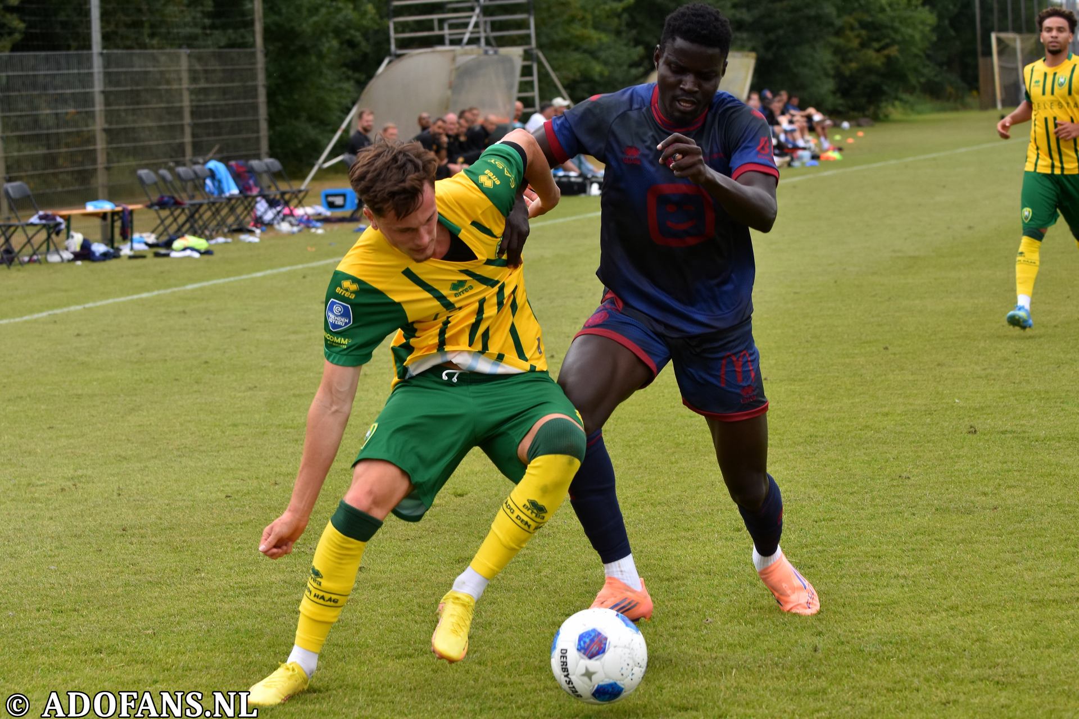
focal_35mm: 105
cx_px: 540
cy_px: 360
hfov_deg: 19.5
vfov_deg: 13.0
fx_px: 3147
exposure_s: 1/1000
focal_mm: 70
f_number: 4
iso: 280
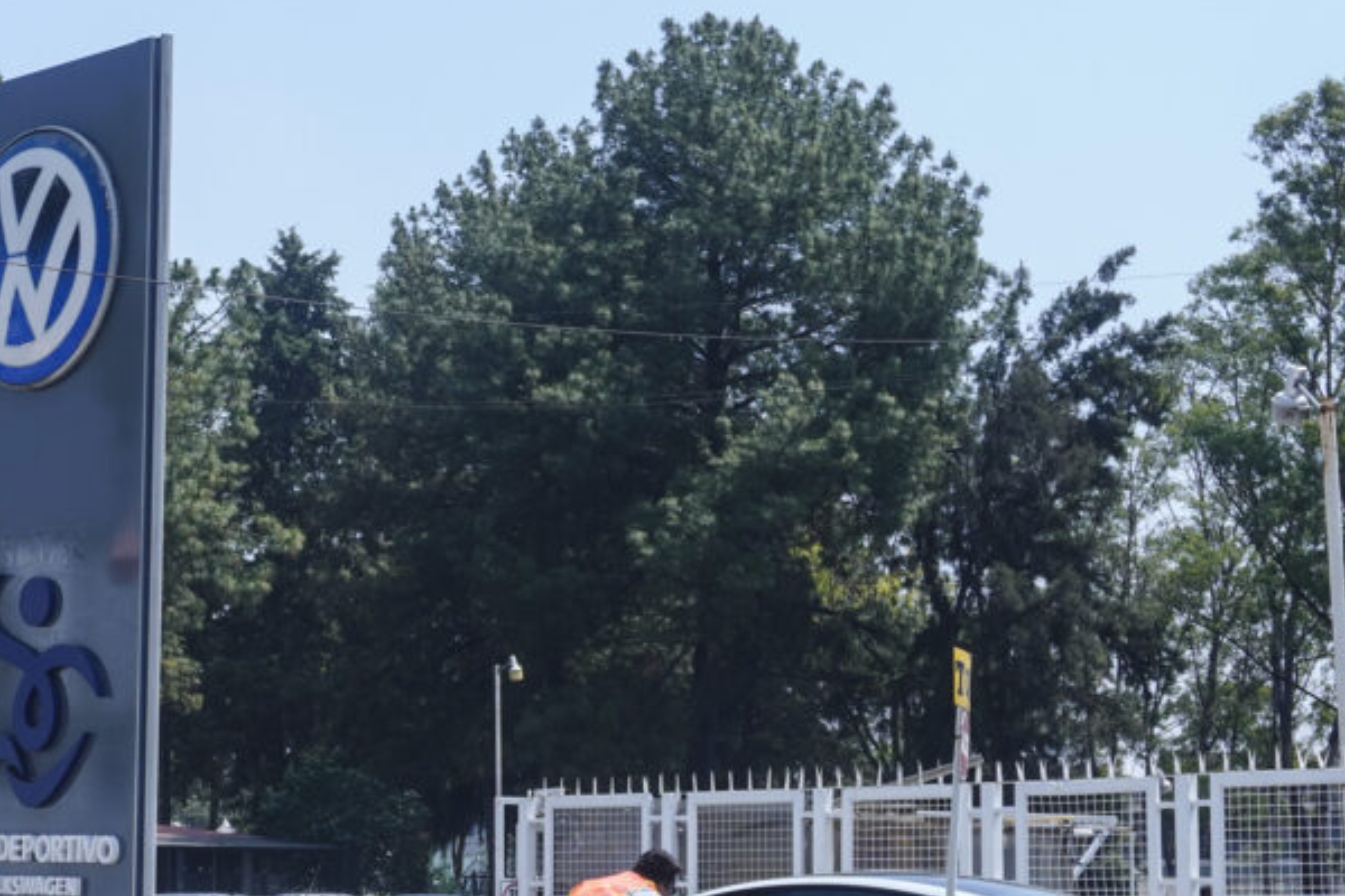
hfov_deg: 23.7
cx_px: 213
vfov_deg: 16.3
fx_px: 3138
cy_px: 526
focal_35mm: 84
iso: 250
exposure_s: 1/800
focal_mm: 28
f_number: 7.1
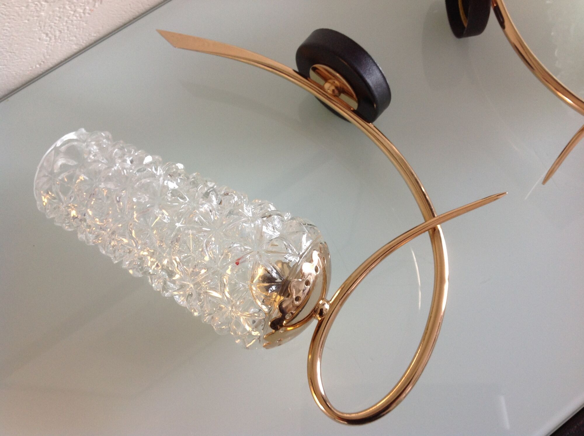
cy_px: 218
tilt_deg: -72.7
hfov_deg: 52.7
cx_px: 292
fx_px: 590
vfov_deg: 40.6
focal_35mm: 35
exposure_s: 1/15
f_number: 2.4
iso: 64
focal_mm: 4.28
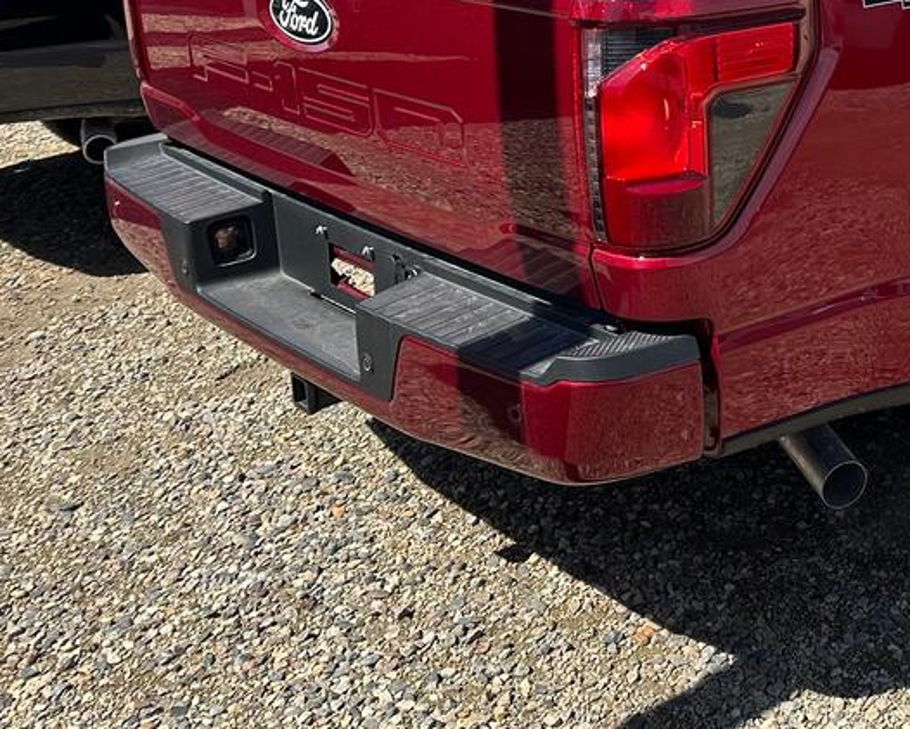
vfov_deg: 25.2
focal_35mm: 57
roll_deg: +1.5
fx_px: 1535
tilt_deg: -7.1
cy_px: -29
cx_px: 1069
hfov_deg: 28.9
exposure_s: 1/4348
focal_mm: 6.86
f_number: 1.78
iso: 80
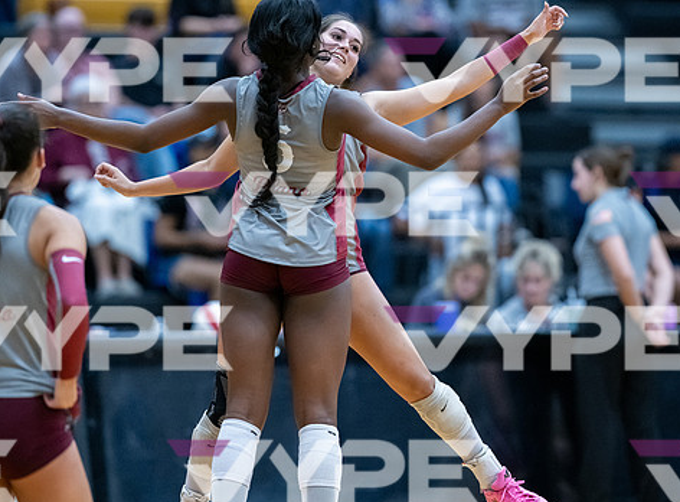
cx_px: 369
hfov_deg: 7.3
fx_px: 5330
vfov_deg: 5.4
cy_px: 241
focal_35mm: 273
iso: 3200
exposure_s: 1/1600
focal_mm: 200
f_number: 2
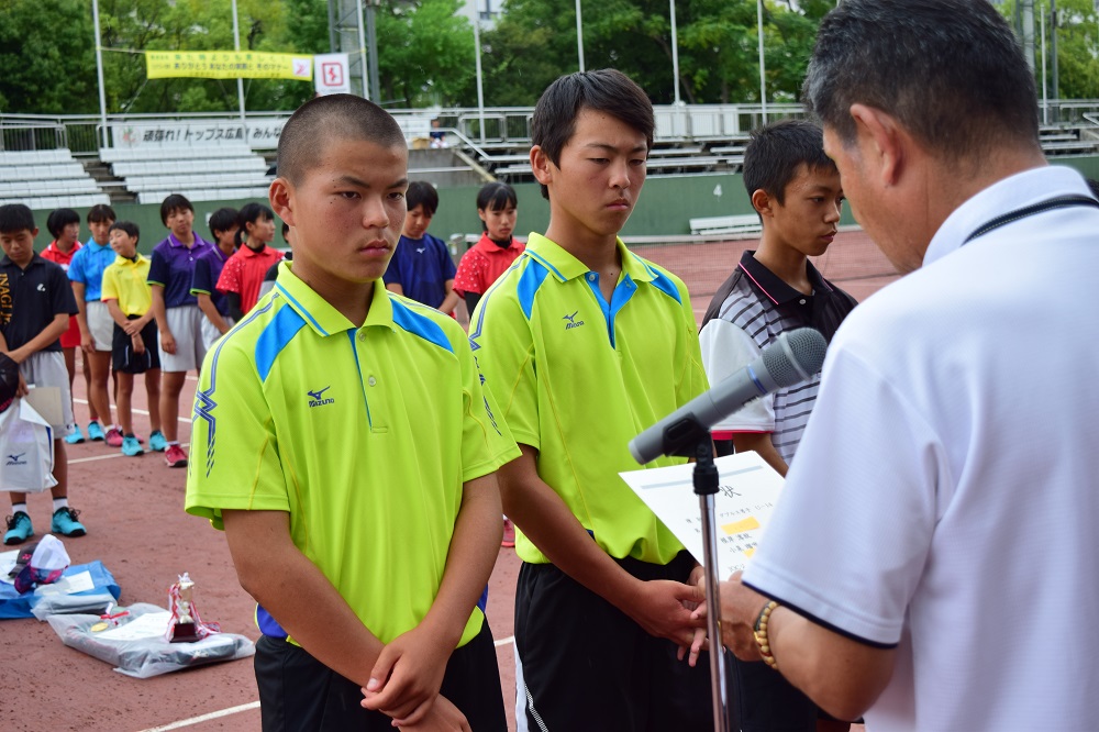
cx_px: 550
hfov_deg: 37.9
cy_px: 366
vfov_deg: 25.7
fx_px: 1602
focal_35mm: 52
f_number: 4.5
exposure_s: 1/320
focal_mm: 35
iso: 125
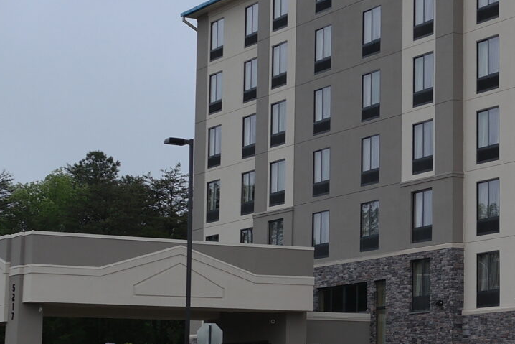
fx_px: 1531
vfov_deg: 12.8
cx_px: 543
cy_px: 169
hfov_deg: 18.5
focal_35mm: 107
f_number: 5
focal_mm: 20
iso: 100
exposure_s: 1/200
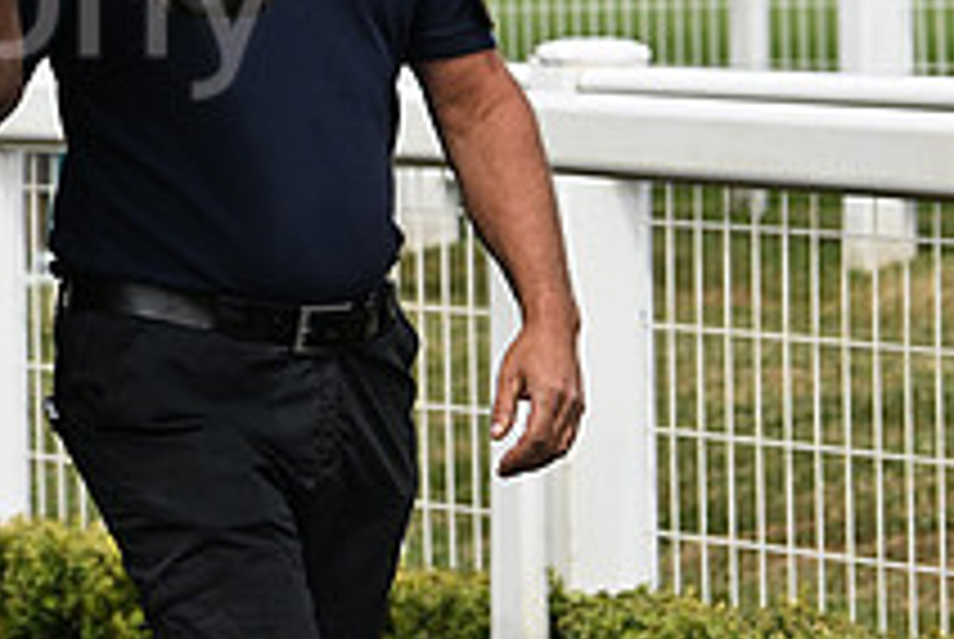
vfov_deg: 4.8
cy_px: -227
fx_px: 7616
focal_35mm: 287
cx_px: -292
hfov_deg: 7.1
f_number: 6.3
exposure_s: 1/1600
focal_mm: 105
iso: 400
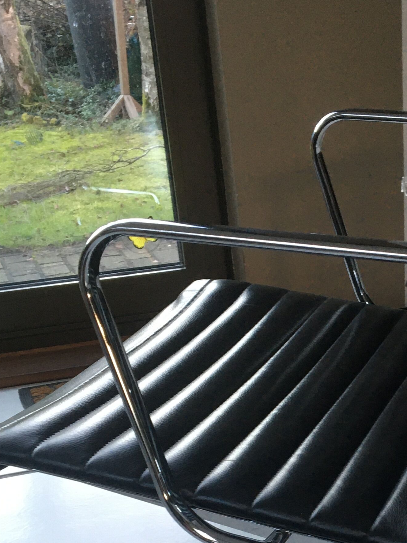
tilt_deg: -28.3
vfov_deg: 28.1
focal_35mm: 66
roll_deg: +3.3
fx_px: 1035
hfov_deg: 21.7
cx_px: 366
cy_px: 509
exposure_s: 1/33
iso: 100
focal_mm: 4.15
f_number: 2.2
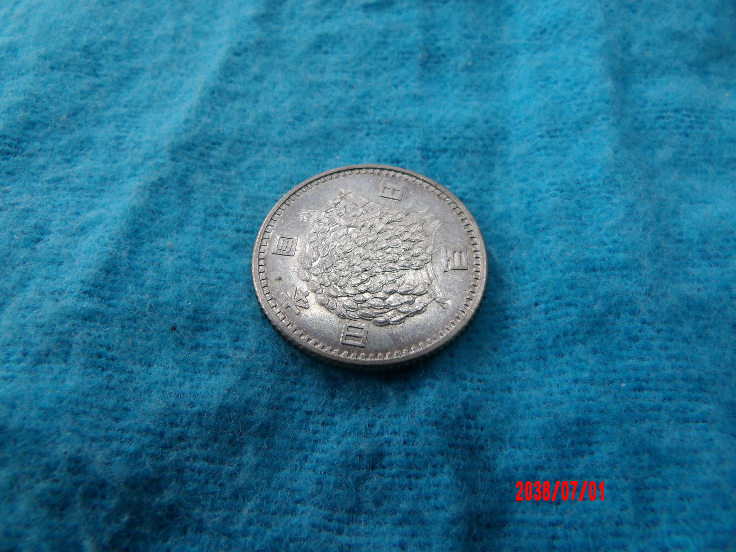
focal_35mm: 23
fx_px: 489
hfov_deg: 73.9
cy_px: 276
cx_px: 368
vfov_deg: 58.9
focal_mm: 4.2
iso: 165
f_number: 4.1
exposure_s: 1/30
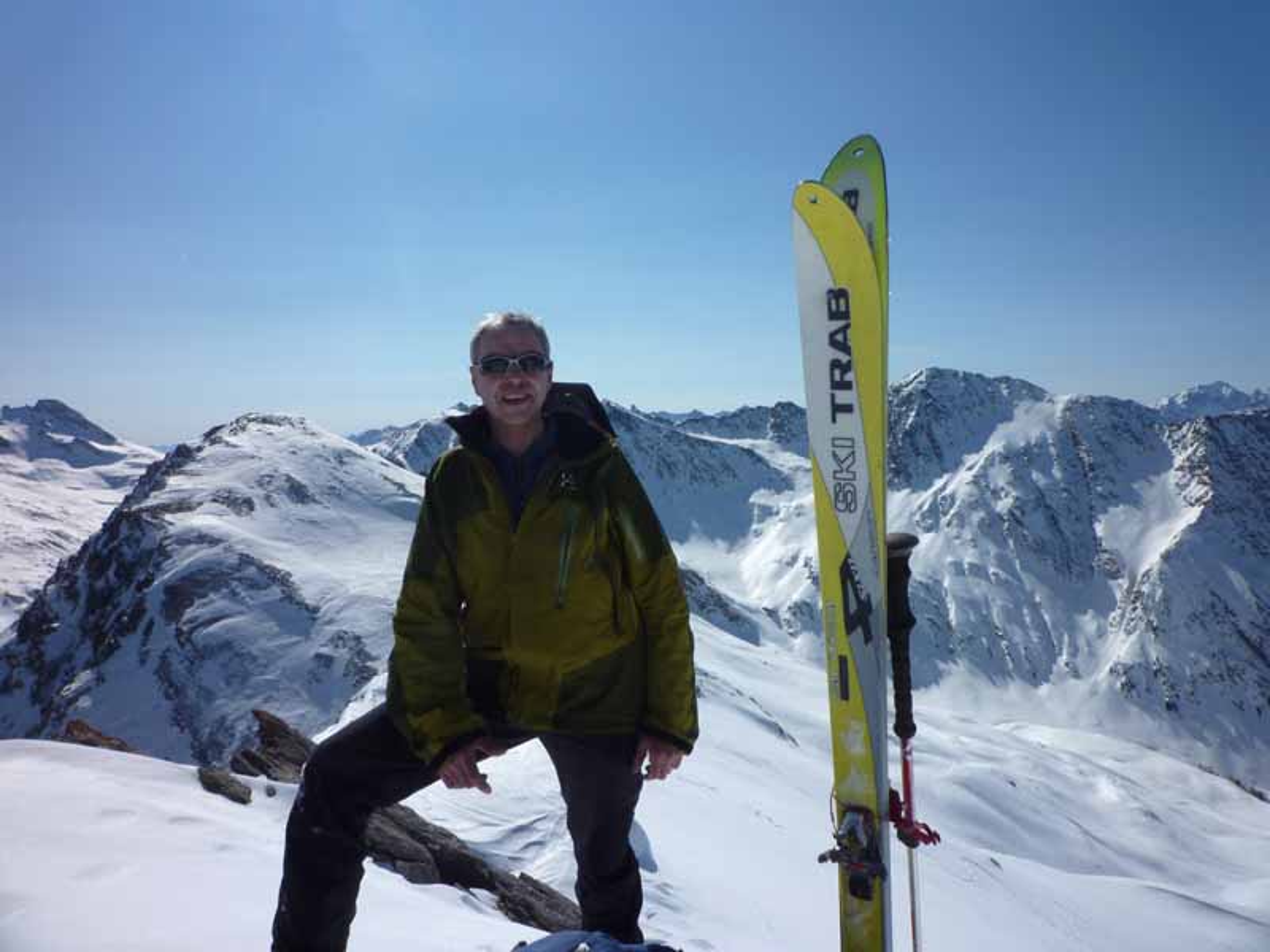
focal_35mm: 25
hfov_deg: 69.4
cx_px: 635
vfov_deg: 54.9
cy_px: 476
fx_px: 917
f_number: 6.3
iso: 100
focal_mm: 4.4
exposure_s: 1/800
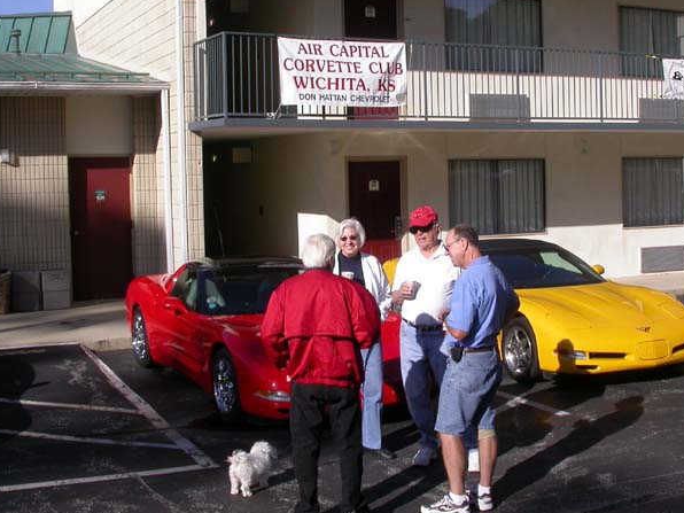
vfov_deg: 28.5
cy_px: 204
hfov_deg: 37.4
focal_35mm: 51
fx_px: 1008
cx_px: 388
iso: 100
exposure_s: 1/387
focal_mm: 7.85
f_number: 7.5
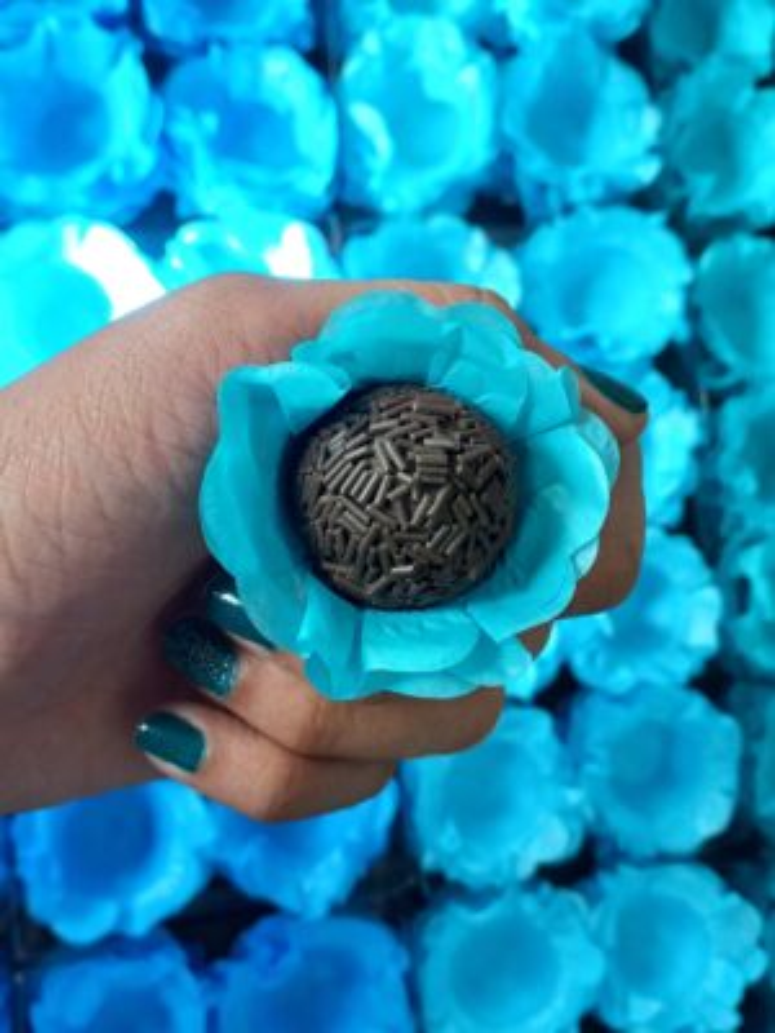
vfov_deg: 69.4
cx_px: 388
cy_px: 516
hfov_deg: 54.9
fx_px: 746
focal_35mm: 25
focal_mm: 4.7
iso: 200
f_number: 1.8
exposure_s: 1/60
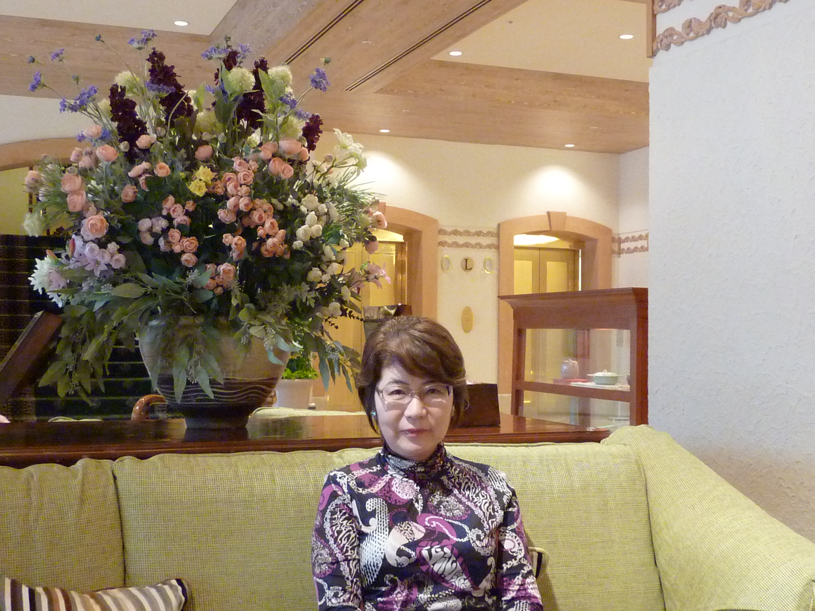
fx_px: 1059
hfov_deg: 42.1
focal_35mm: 45
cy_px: 306
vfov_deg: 32.2
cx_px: 408
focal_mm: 4.1
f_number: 3.3
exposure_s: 1/15
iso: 400
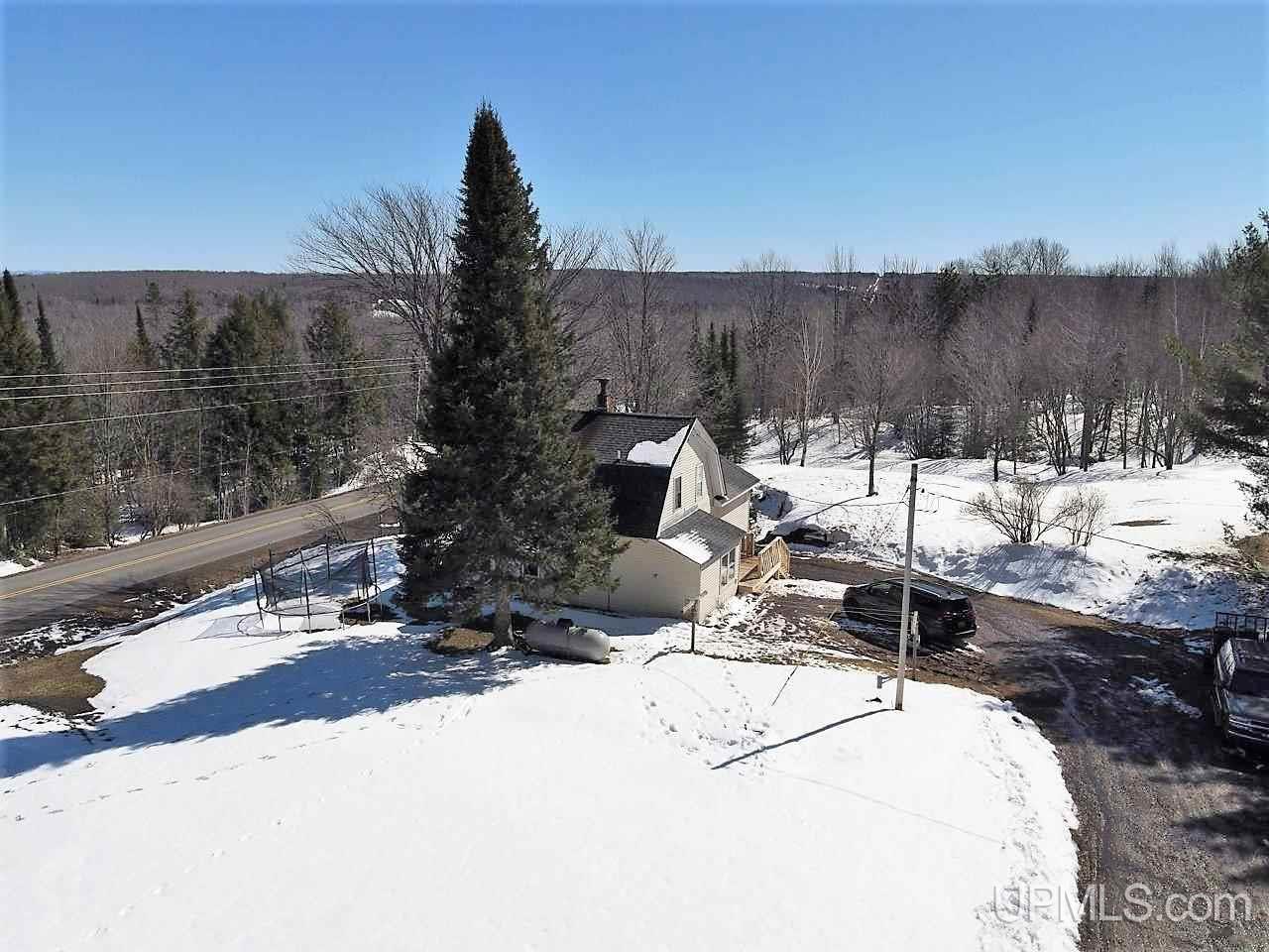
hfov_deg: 71.6
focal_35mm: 24
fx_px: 880
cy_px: 476
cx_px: 634
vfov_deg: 56.8
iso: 100
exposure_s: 1/2000
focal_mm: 4.5
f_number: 2.8
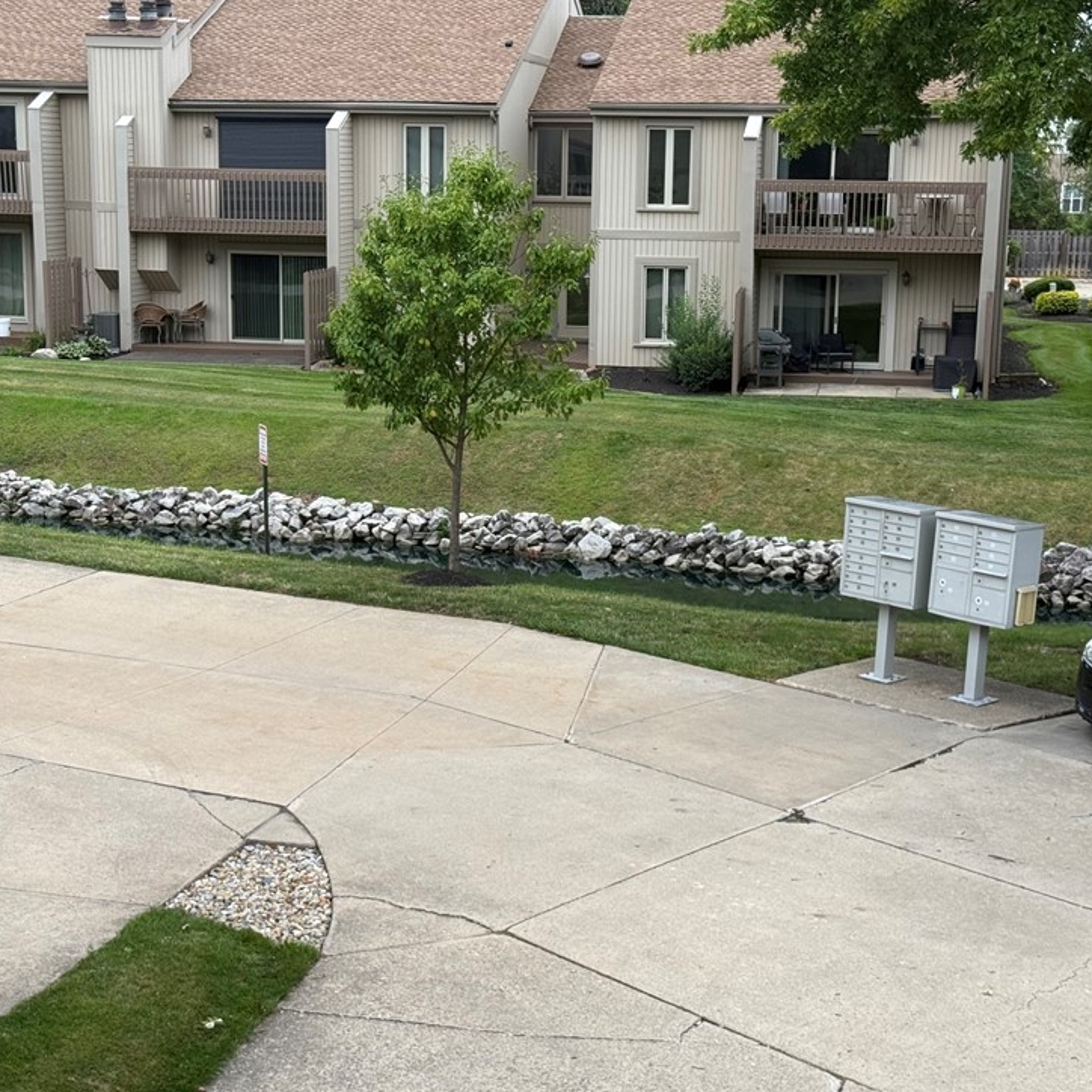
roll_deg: -1.2
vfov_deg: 28.6
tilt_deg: -10.9
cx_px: 544
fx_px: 2141
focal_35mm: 60
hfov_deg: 28.6
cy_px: 567
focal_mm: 6.76
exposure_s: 1/693
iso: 64
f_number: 1.78
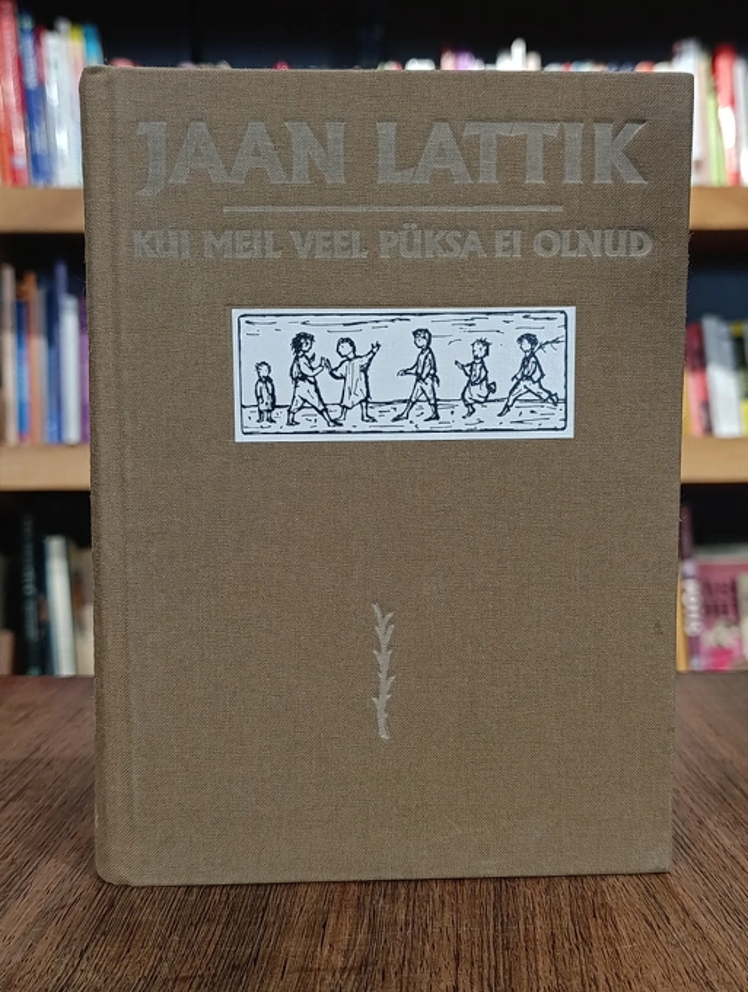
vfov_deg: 43.8
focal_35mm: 43
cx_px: 374
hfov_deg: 33.7
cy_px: 496
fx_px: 1235
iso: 534
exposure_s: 1/100
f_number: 1.65
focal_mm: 6.11
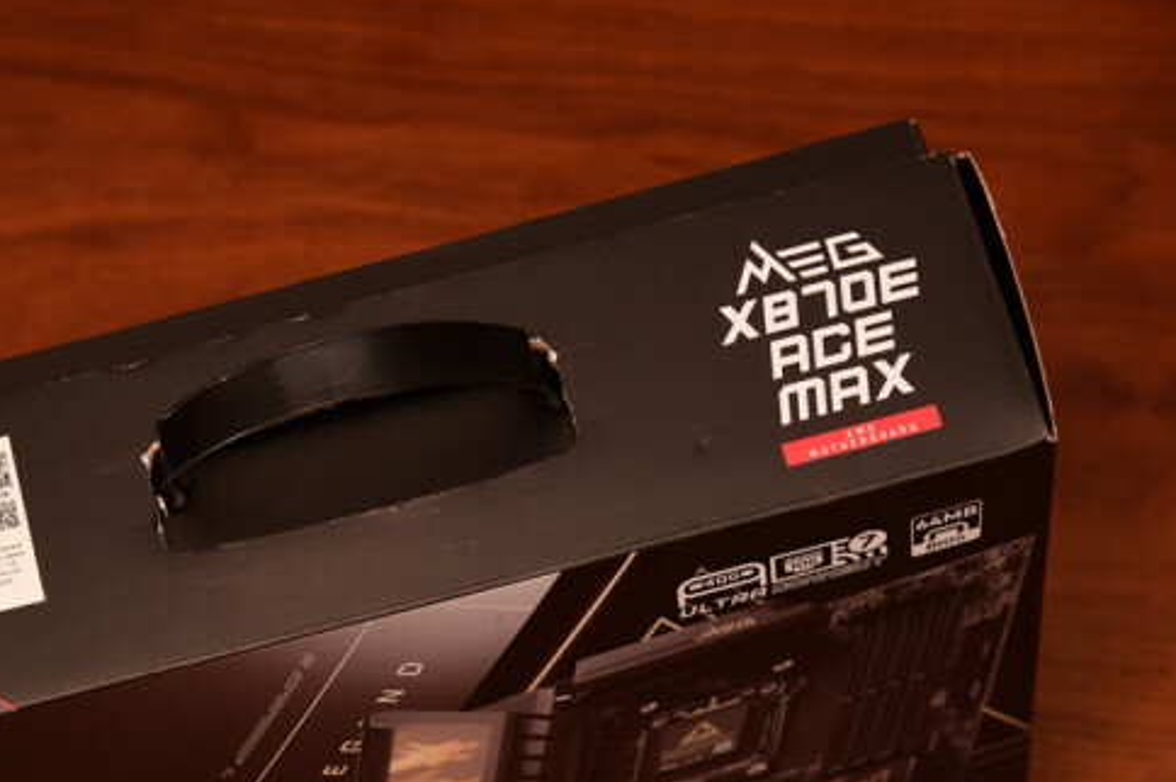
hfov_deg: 14.9
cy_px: 576
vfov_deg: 10.0
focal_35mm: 137
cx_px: 362
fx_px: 4472
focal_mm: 92
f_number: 5.6
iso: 1600
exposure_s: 1/60
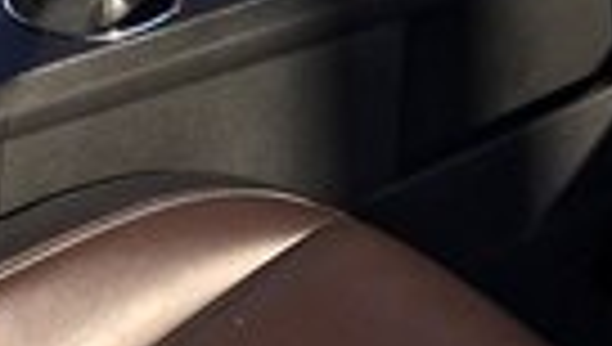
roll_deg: +2.4
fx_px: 1869
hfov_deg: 18.5
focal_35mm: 115
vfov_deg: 9.4
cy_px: -508
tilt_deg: -14.9
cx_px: 418
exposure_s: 1/403
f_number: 2.2
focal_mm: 4.15
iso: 25
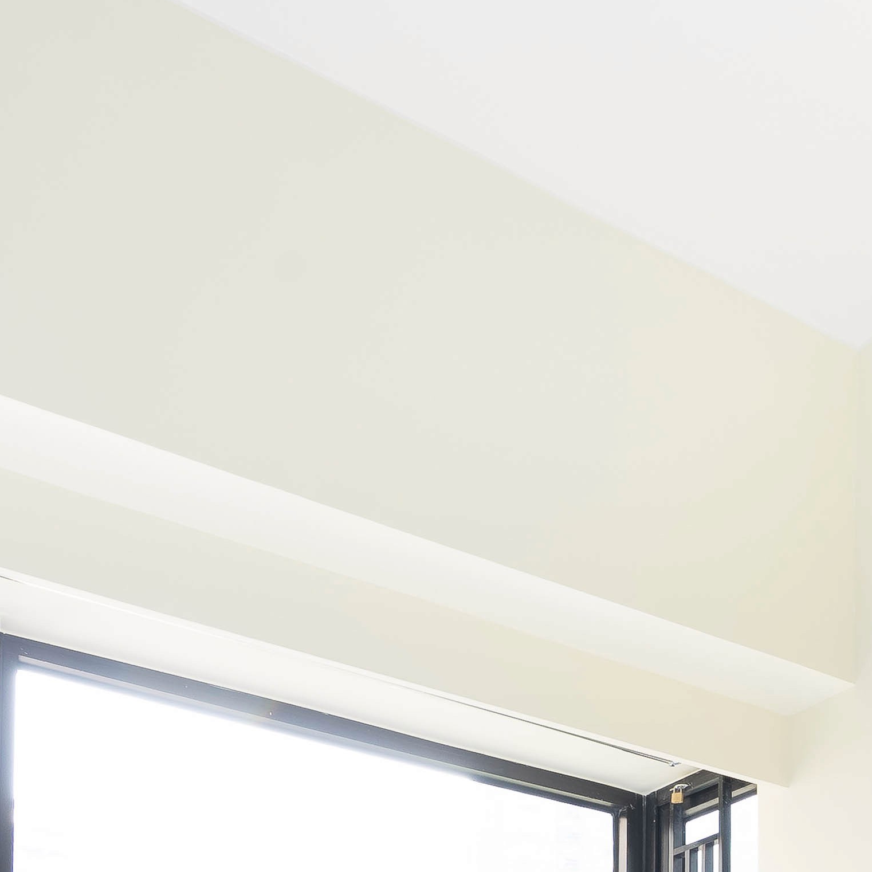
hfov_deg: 23.9
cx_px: 805
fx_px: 1995
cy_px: 1051
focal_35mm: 70
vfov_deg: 22.7
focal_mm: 21
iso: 1000
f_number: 7.1
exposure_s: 1/60
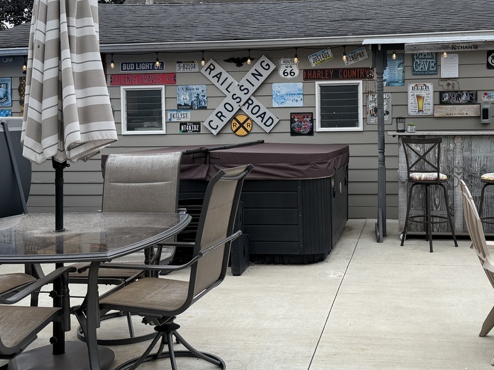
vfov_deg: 33.4
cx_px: 324
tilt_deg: -2.5
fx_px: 614
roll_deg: +0.7
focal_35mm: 43
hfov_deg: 43.3
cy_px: 135
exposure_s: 1/2525
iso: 100
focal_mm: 6.76
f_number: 1.78
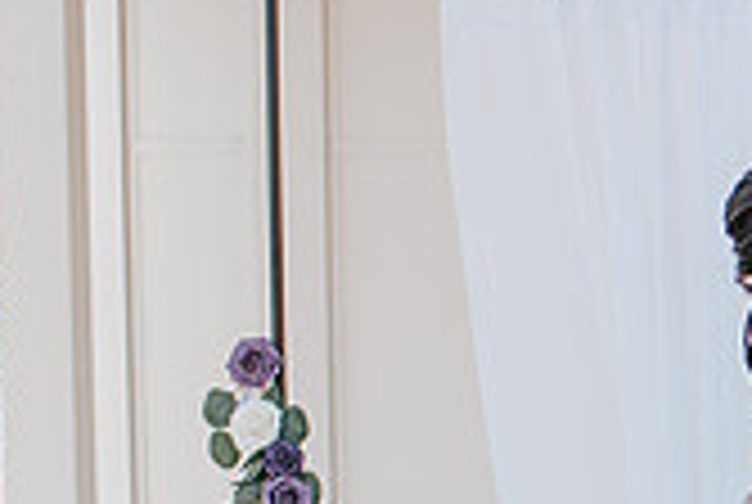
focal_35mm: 151
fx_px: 3160
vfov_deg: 8.9
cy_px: 701
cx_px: 1249
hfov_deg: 12.6
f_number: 2.8
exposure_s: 1/640
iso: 100
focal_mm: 35
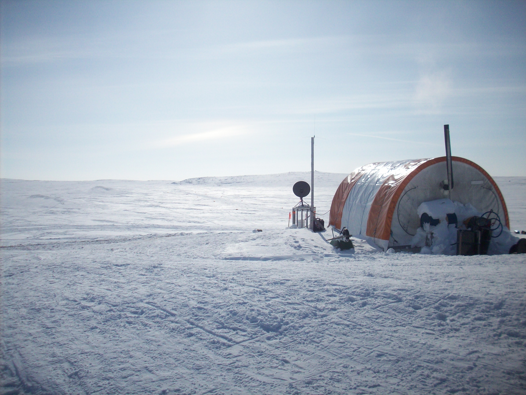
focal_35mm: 37
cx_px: 263
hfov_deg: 50.1
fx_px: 562
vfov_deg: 38.7
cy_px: 198
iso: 80
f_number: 5.6
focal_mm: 6.2
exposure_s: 1/1401
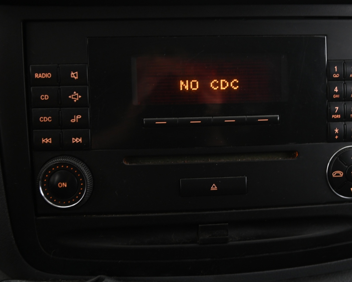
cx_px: 210
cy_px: 141
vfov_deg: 26.7
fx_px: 594
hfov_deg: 32.9
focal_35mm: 57
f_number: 4
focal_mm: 50
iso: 2000
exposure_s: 1/10
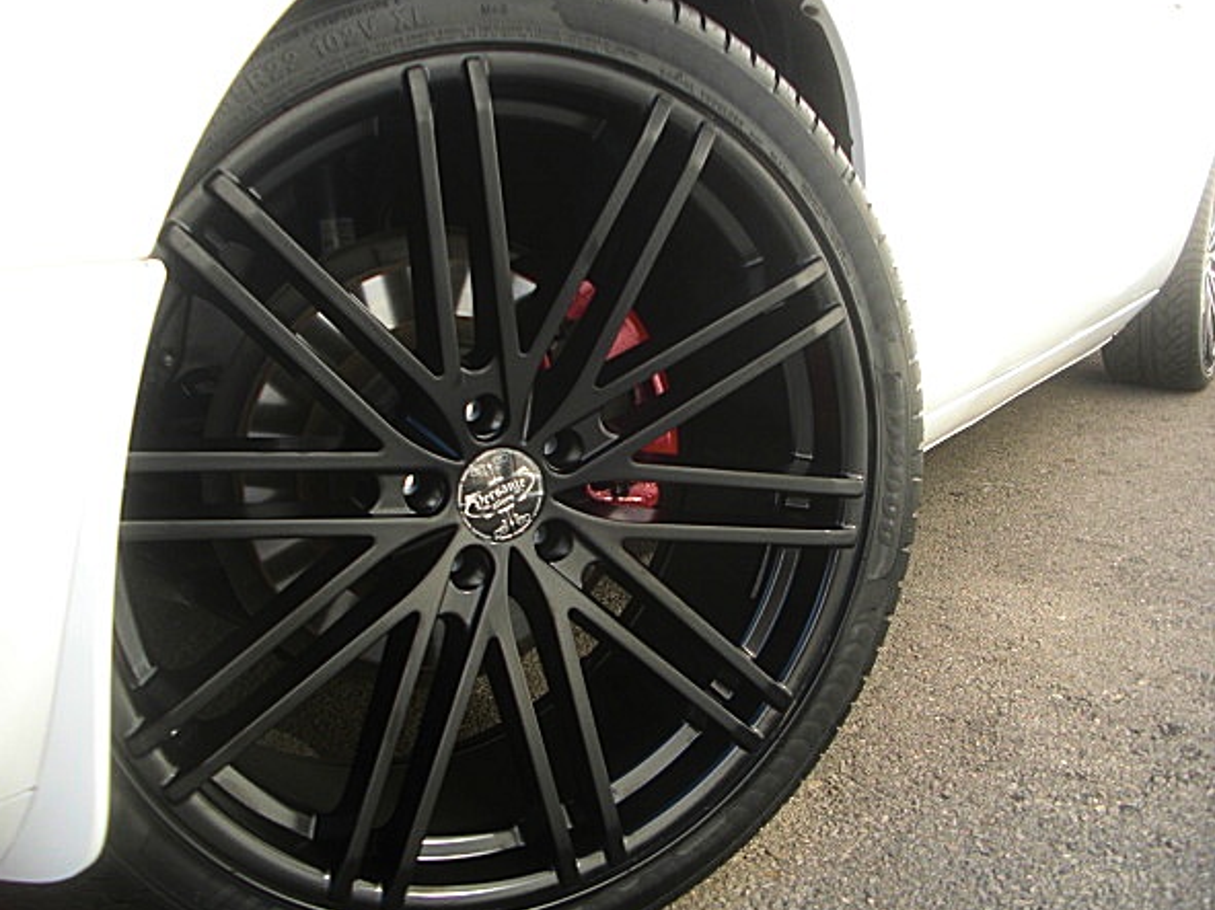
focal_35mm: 39
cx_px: 625
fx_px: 1369
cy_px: 431
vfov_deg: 36.8
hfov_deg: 47.9
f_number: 2.8
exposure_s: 1/160
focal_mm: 6.3
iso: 50
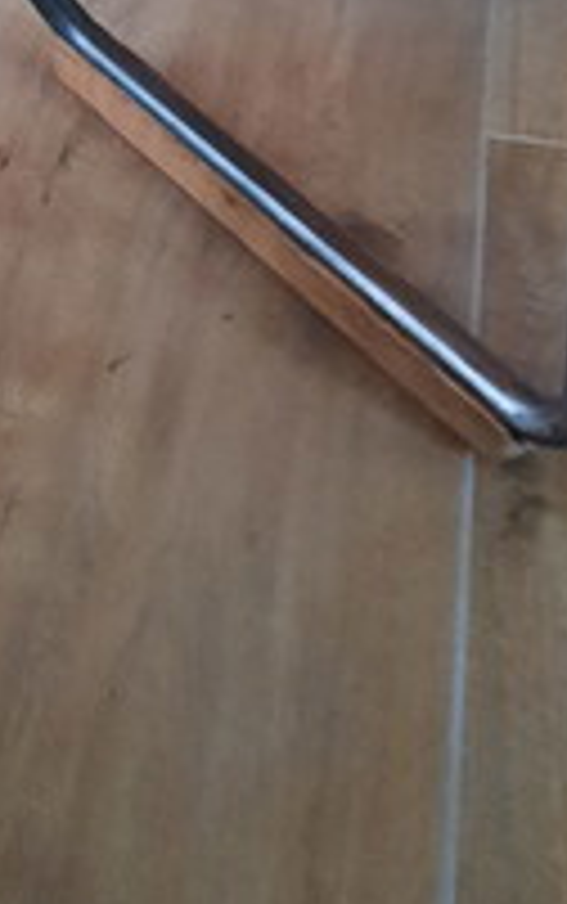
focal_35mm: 90
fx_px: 2220
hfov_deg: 14.1
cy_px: -380
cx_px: -122
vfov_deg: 20.3
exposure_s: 1/20
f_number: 2
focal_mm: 4.6
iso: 800
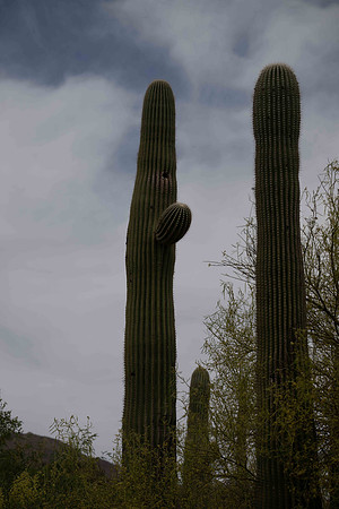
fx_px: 1412
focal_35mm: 100
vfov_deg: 20.4
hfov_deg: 13.7
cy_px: 254
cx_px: 170
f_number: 6.3
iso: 160
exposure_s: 1/2500
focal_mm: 100
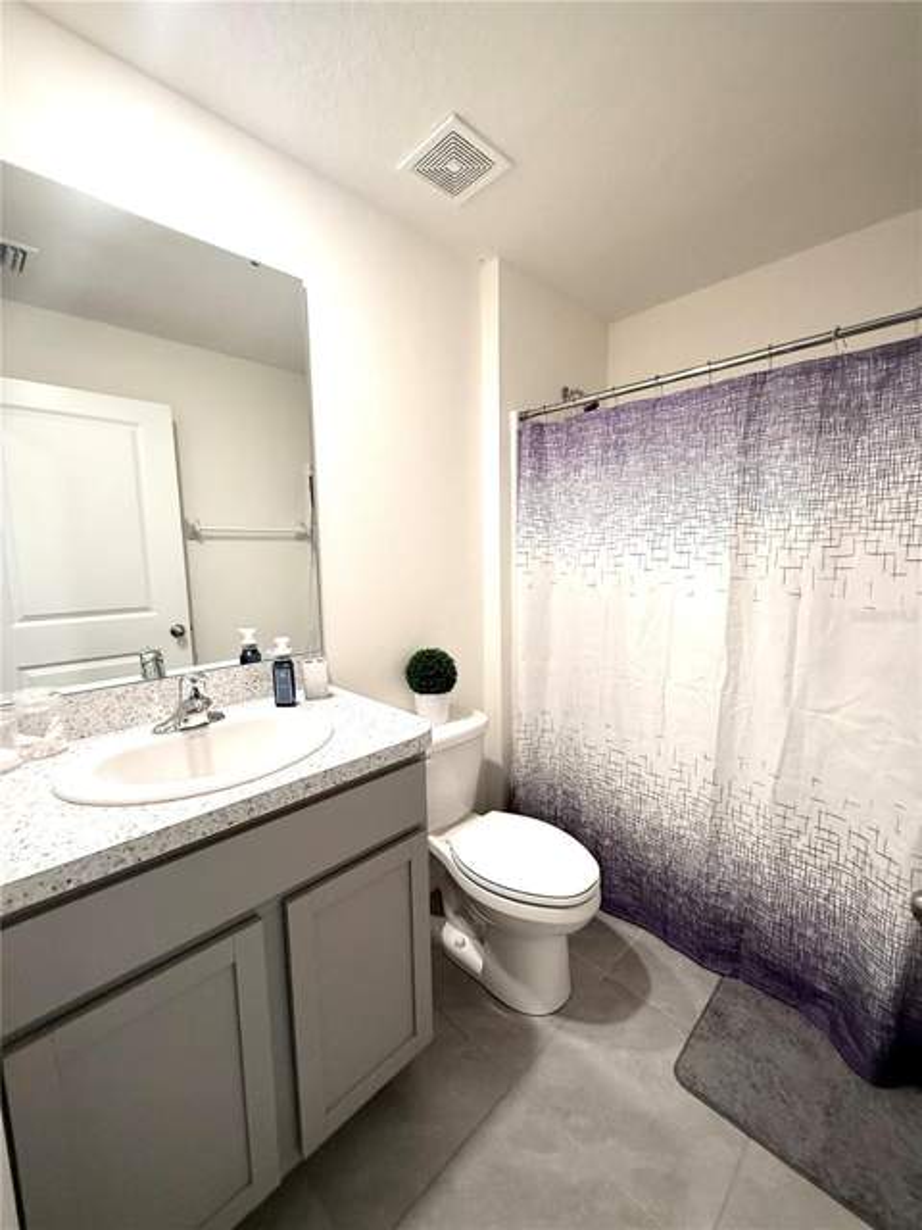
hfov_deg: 85.7
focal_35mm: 14
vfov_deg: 102.1
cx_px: 461
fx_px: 497
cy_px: 615
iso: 320
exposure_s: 1/120
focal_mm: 2.22
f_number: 2.2
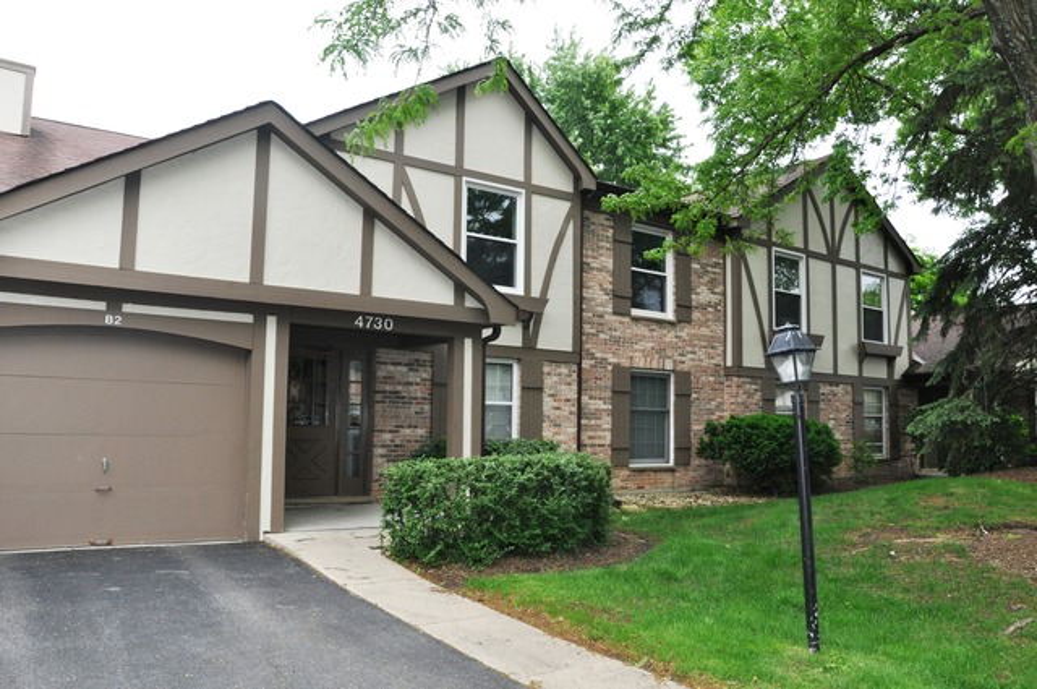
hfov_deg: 67.4
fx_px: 777
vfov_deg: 47.8
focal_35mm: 27
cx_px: 518
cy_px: 344
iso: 800
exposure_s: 1/200
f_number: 11
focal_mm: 18
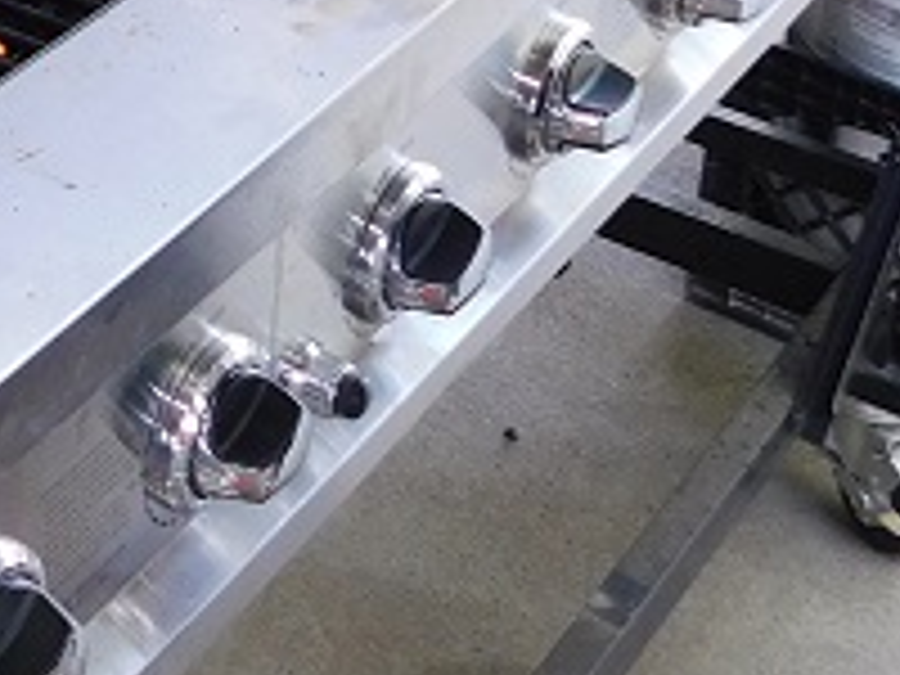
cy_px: -459
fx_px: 2756
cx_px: -310
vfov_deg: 12.9
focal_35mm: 106
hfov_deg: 17.3
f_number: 3
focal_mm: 4
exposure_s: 1/40
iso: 125
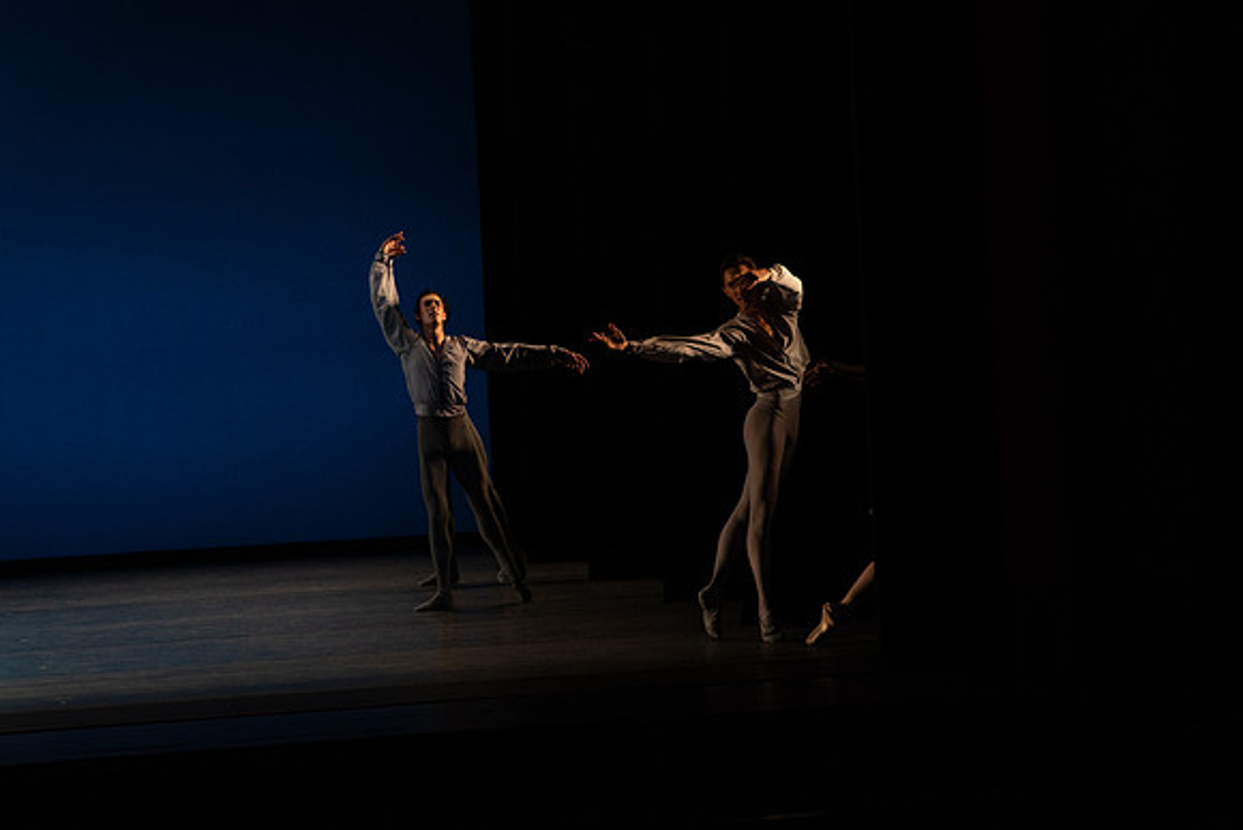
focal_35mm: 135
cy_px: 415
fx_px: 4662
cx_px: 622
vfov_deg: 10.2
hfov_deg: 15.2
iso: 3200
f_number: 8
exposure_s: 1/500
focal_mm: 135
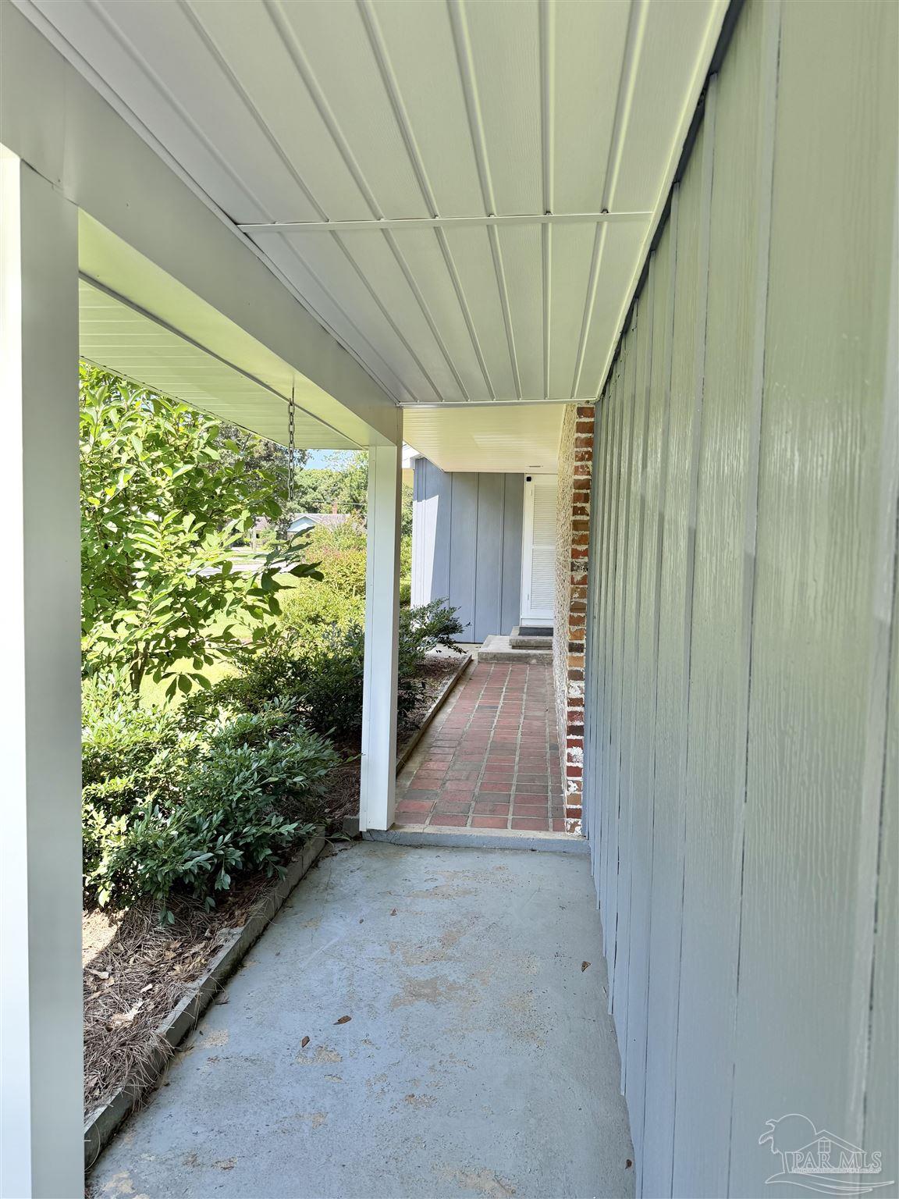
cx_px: 450
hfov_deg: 56.8
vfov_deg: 71.6
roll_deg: -1.6
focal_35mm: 24
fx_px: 831
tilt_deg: -5.7
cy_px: 600
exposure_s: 1/772
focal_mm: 6.76
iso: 80
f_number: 1.78
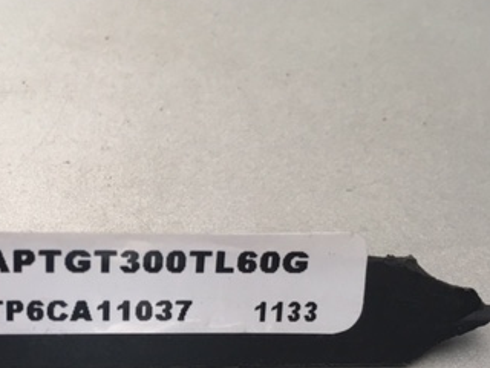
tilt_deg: -55.5
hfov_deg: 32.2
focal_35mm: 58
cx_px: 90
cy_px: 320
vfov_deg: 24.6
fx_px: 821
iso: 50
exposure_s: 1/33
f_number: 2.2
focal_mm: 4.15
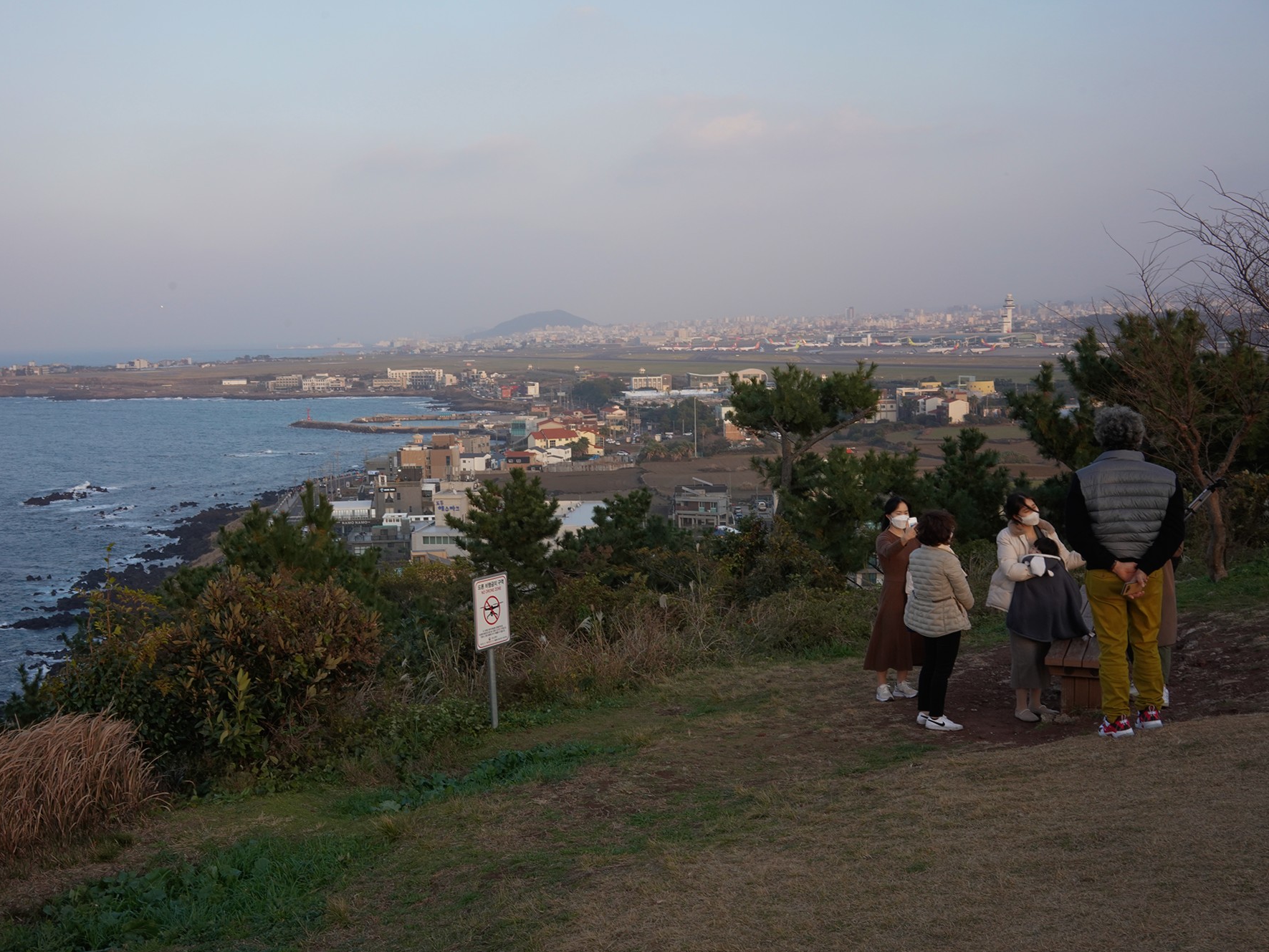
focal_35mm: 38
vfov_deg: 37.7
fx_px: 1393
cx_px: 554
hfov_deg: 48.8
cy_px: 477
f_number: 14
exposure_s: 1/100
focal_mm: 35
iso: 800
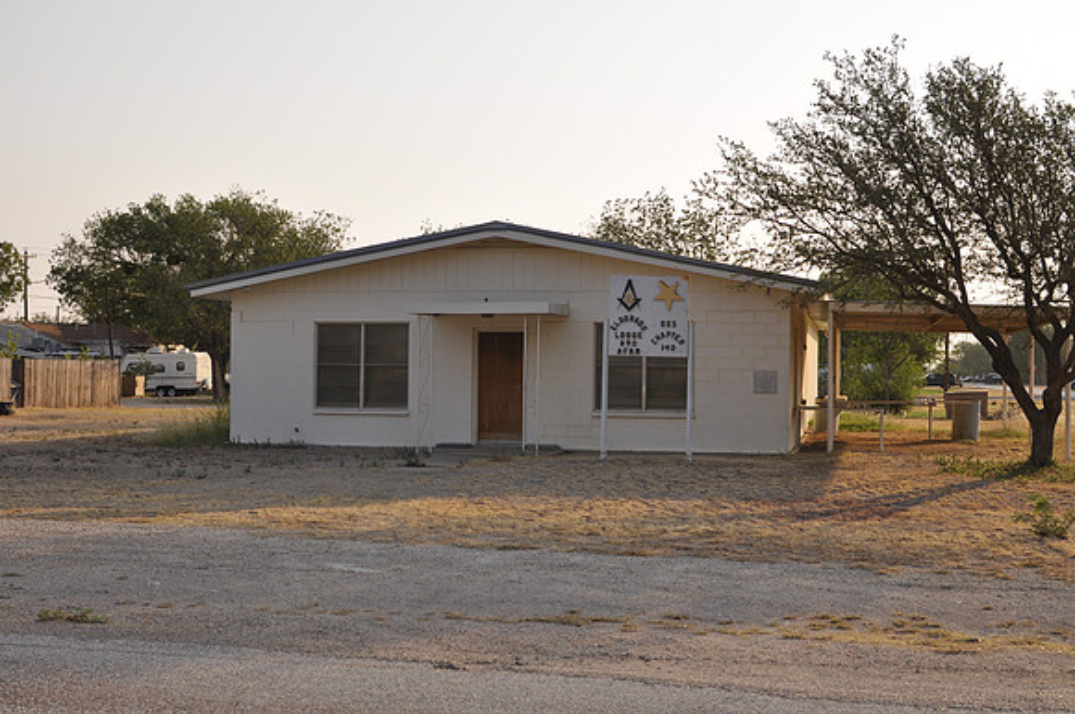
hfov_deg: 37.9
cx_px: 538
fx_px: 1566
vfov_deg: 25.7
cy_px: 357
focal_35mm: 52
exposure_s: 1/200
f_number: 5.6
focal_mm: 35
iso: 200
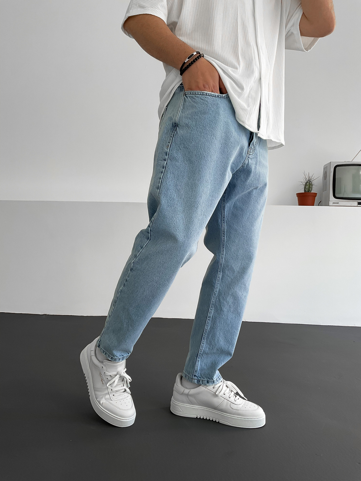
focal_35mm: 29
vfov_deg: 61.7
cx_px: 180
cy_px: 240
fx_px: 403
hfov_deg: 48.2
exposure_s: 1/120
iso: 32
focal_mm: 3
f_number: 1.8
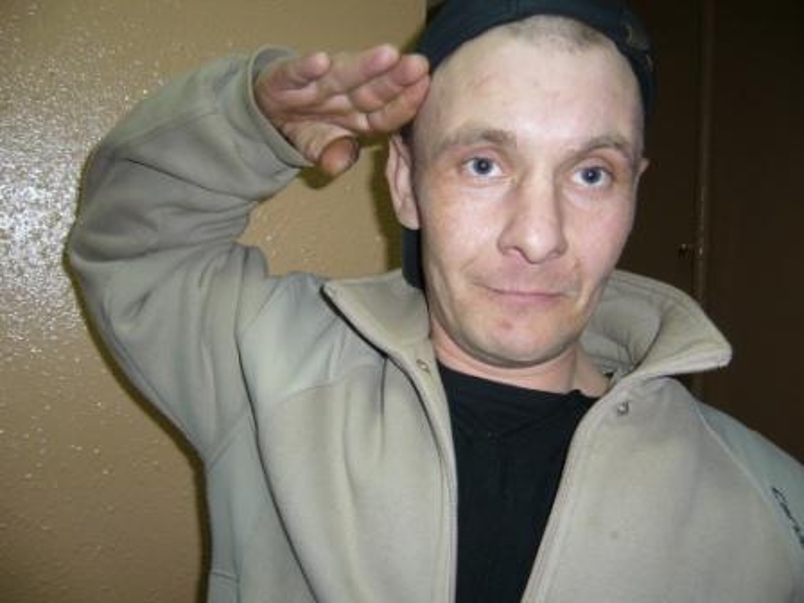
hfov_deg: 52.6
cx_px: 402
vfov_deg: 40.7
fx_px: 813
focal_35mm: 35
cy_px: 302
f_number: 2.8
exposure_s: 1/30
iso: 100
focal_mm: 5.8
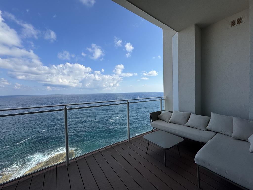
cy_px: 95
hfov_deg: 102.1
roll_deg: +1.7
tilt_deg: +0.2
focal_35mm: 14
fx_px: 102
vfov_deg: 85.7
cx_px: 126
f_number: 2.2
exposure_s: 1/2342
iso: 50
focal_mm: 2.22
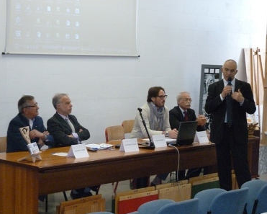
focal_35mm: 88
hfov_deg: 21.7
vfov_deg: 17.5
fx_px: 696
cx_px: 136
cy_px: 107
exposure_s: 1/40
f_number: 4.2
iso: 640
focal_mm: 13.7
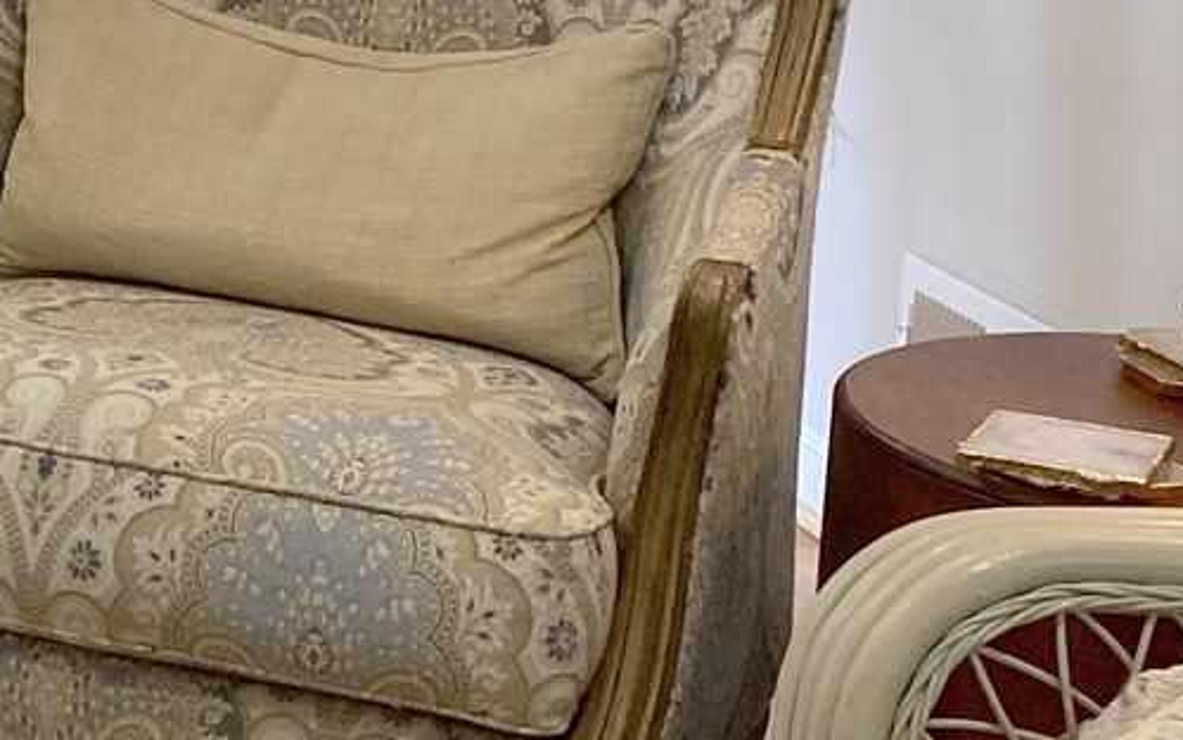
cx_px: -853
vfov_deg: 11.4
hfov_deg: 16.0
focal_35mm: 113
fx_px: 3644
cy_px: -76
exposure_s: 1/120
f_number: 1.8
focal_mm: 4.25
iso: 125
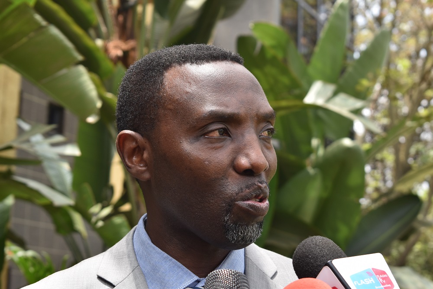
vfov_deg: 16.6
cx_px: 216
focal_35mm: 82
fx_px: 992
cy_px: 144
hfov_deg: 24.6
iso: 320
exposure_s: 1/250
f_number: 8
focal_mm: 55
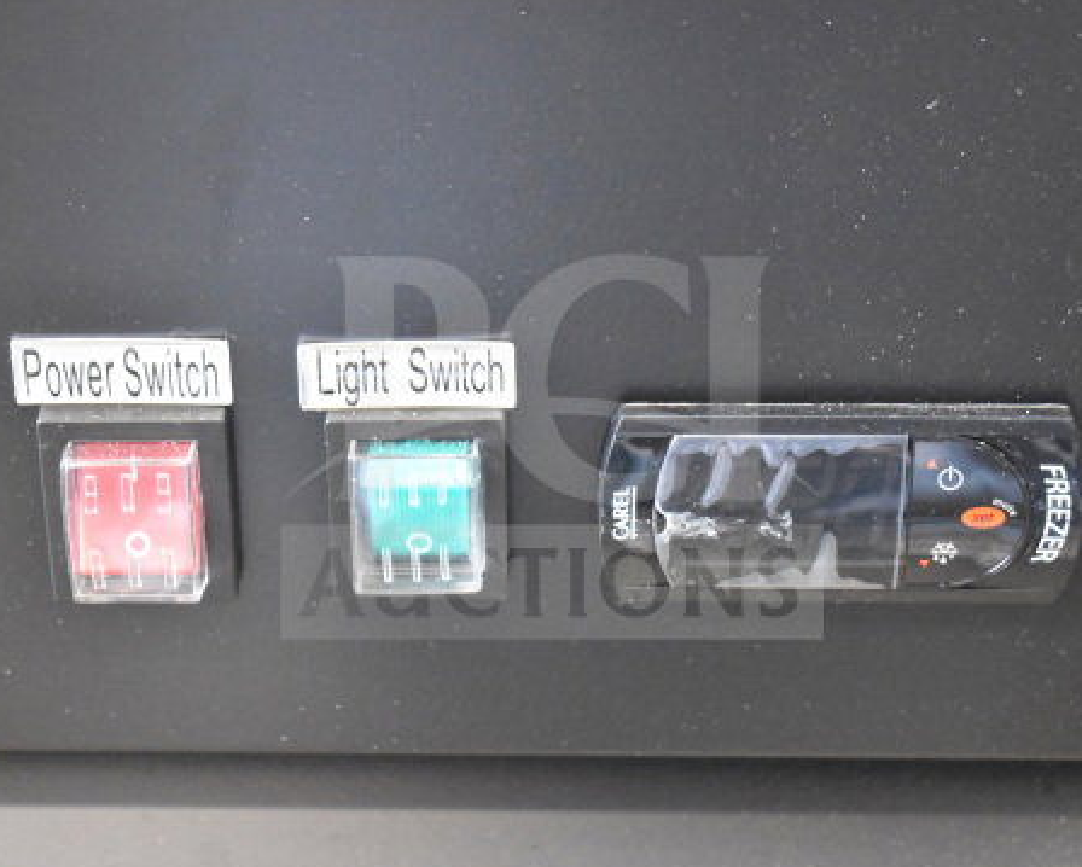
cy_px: 448
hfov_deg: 20.8
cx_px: 551
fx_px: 2948
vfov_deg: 16.7
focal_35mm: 92
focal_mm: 48
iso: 9000
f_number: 5.3
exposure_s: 1/80
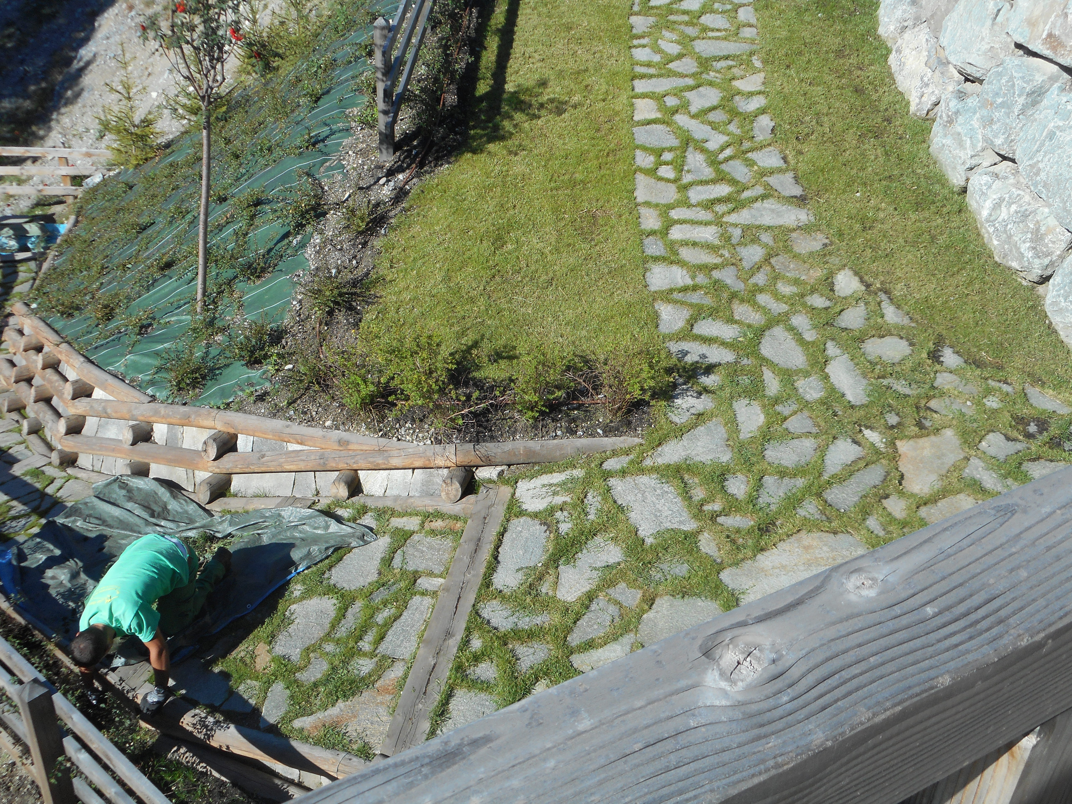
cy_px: 402
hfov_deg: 47.9
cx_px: 536
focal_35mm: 39
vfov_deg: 36.8
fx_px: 1208
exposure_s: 1/400
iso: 80
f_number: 4.5
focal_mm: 6.9
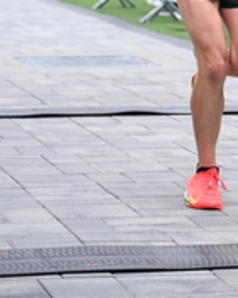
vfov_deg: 9.2
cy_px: -157
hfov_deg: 7.5
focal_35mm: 205
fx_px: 1803
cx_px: 286
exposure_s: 1/800
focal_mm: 70
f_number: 2.8
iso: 1600
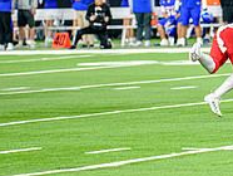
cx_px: 323
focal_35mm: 404
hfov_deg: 4.9
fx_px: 2723
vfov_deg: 3.7
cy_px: 14
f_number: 2.8
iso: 1250
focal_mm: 135
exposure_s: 1/400
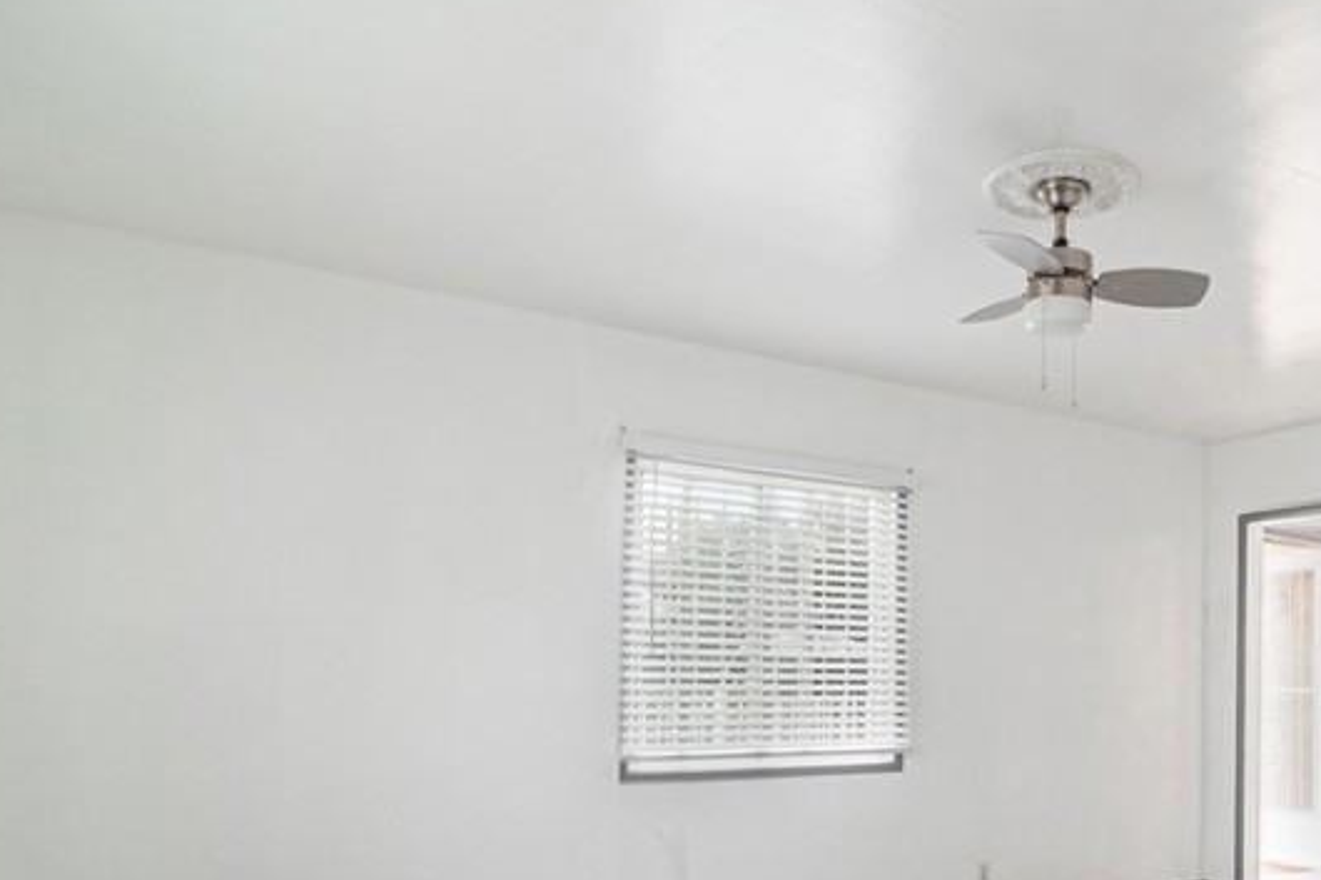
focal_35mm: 29
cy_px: 658
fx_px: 1064
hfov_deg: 60.8
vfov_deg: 43.5
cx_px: 962
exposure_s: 1/30
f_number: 6.3
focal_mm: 10
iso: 320
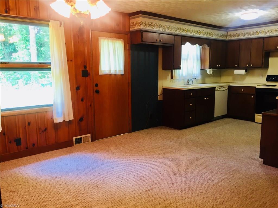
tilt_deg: -7.9
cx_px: 139
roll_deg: -0.4
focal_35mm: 29
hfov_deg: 61.7
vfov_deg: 48.2
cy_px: 104
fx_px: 233
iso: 80
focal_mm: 4.15
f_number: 2.2
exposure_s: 1/30
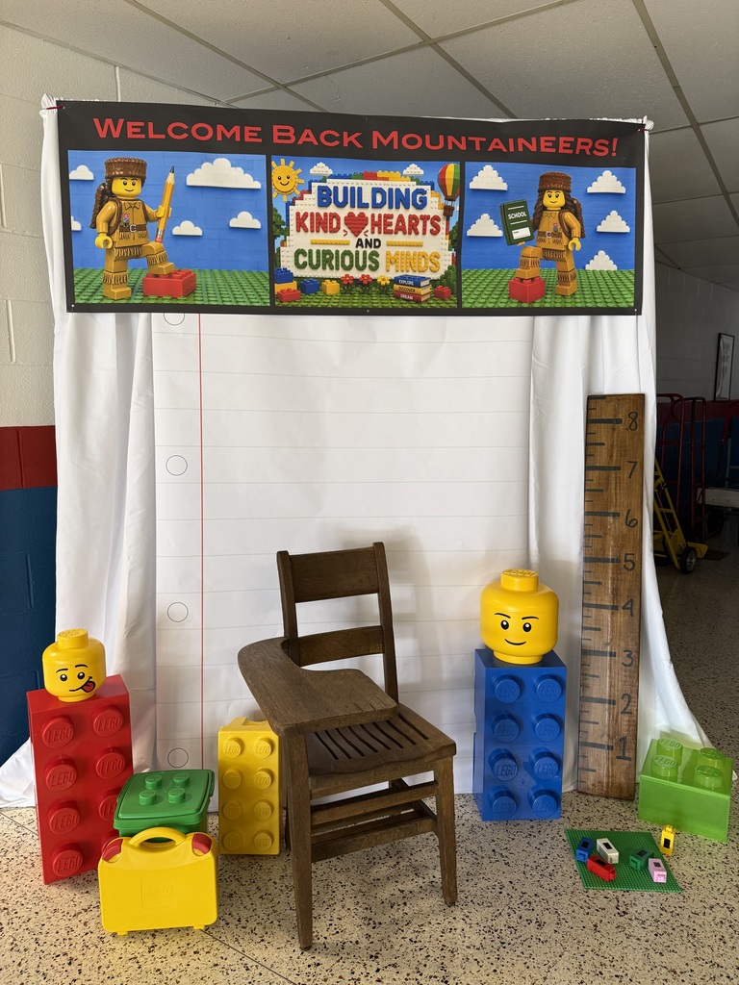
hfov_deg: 56.8
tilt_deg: -6.7
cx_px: 370
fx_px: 683
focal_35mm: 24
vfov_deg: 71.6
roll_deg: -0.3
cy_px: 492
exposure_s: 1/60
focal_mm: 6.76
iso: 160
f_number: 1.78
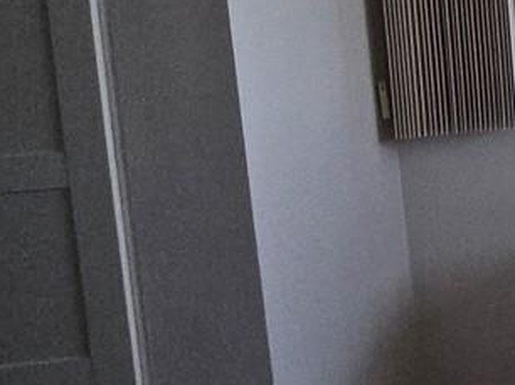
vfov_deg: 20.7
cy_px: -18
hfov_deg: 16.3
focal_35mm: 68
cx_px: 1168
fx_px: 1011
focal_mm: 2.2
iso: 100
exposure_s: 1/1258
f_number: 2.2
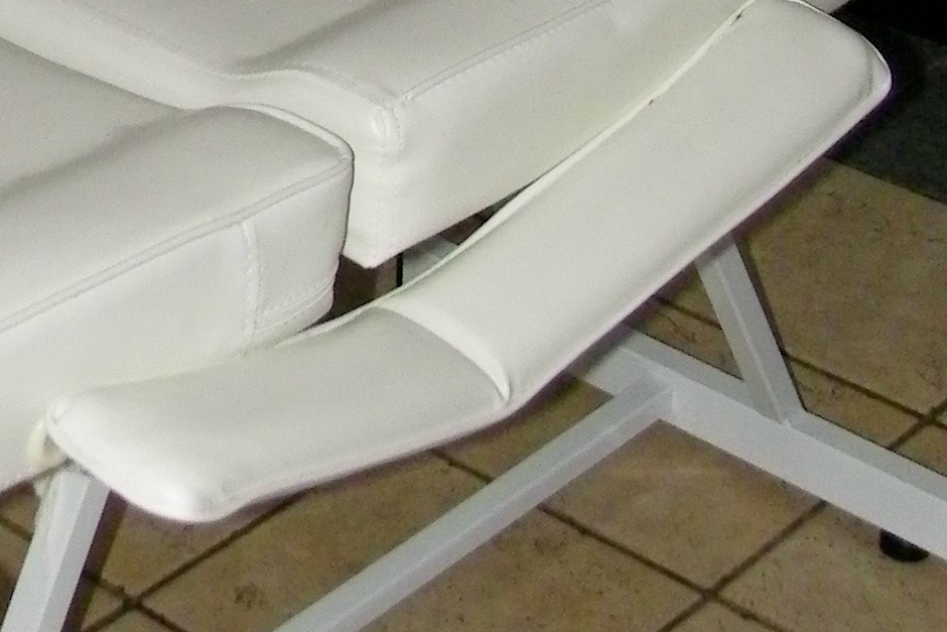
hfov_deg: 17.4
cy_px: -623
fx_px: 2973
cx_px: -126
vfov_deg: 11.0
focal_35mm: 113
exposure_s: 1/30
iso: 200
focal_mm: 5
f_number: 3.5
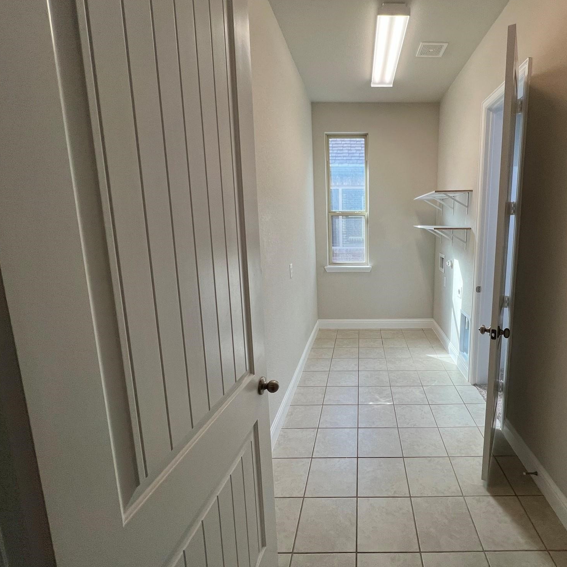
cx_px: 365
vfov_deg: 87.4
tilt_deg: -8.6
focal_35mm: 16
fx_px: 297
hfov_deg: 85.2
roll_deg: +1.3
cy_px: 272
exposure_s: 1/120
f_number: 1.8
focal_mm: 1.57
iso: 50
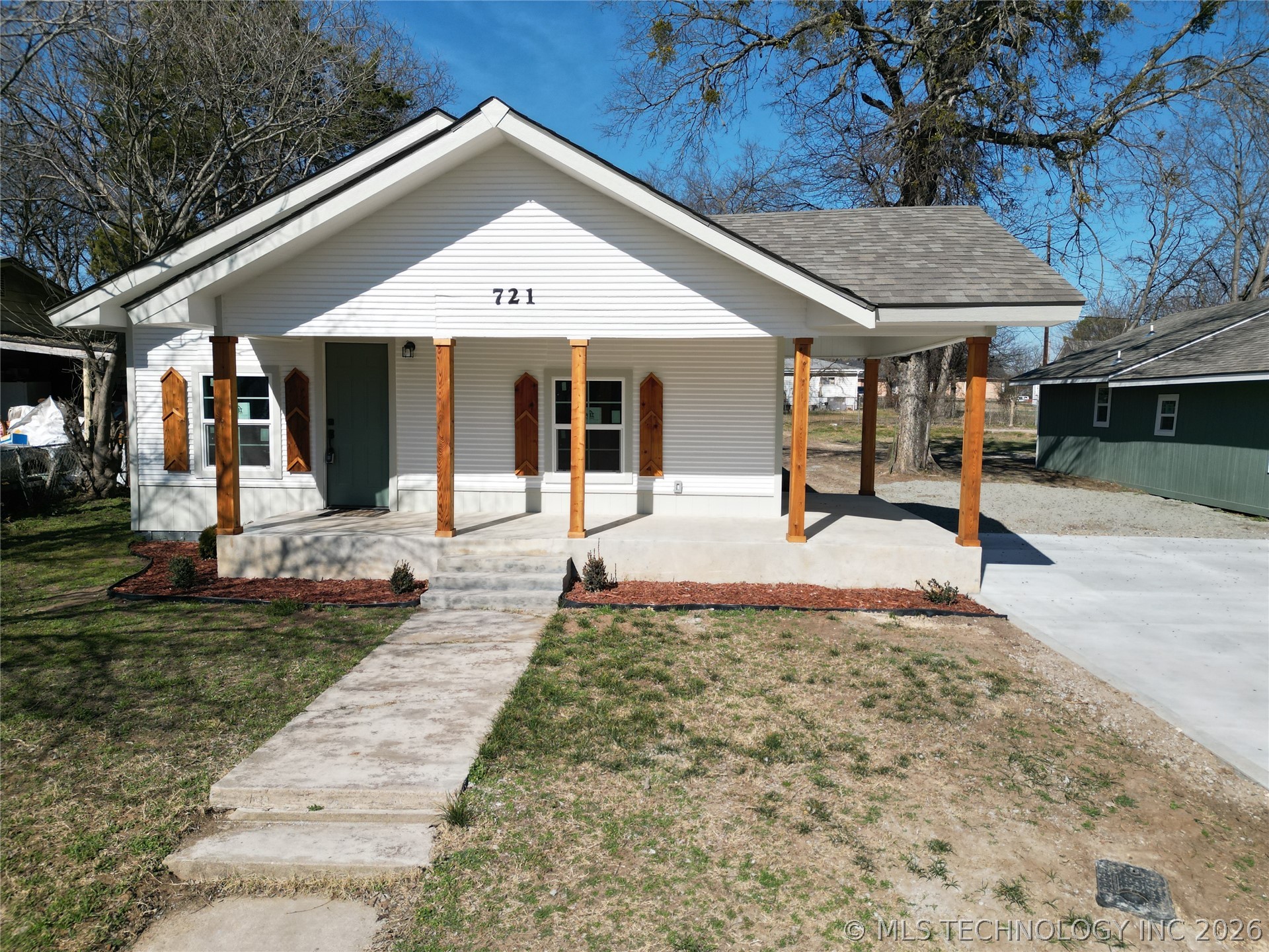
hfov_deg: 71.6
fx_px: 880
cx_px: 634
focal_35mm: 24
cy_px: 476
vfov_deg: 56.8
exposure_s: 1/5000
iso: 200
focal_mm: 6.72
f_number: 1.7
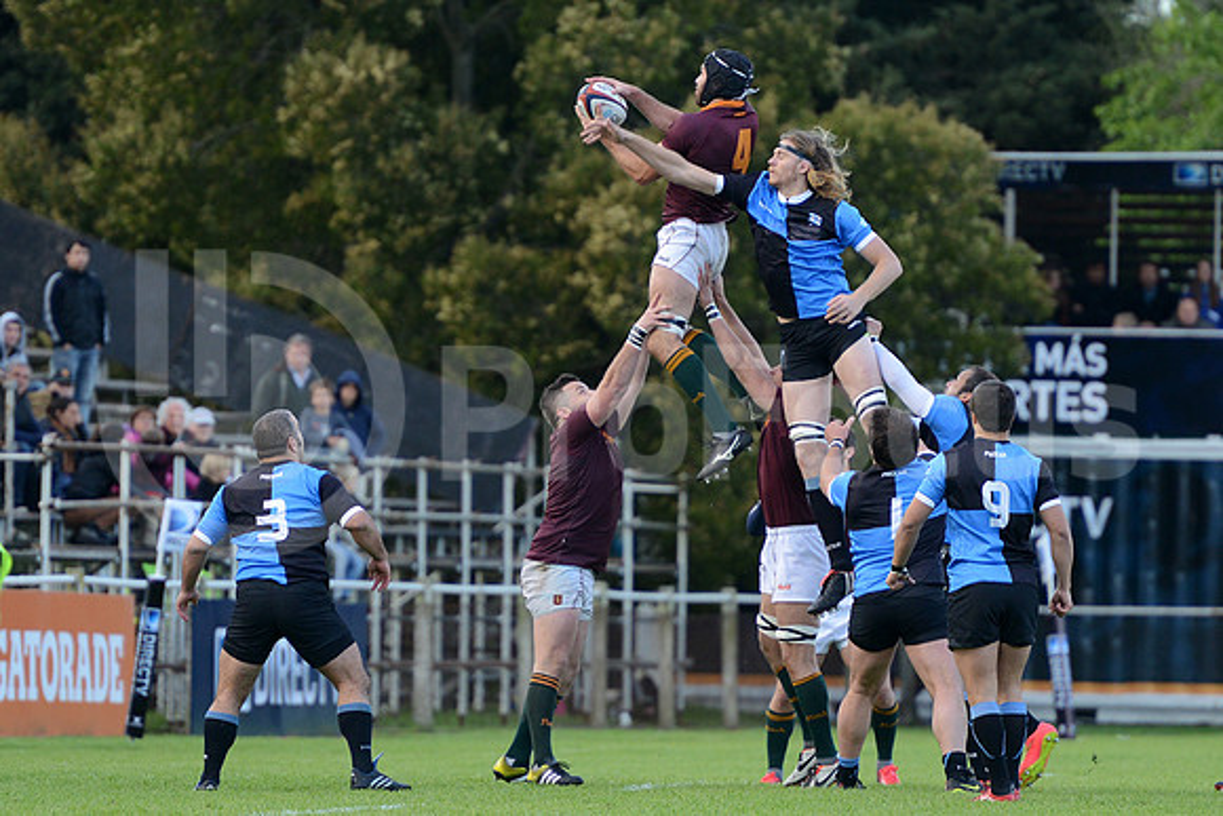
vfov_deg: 4.9
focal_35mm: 280
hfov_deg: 7.4
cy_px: 408
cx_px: 612
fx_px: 9514
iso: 1000
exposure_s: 1/500
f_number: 4
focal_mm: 280
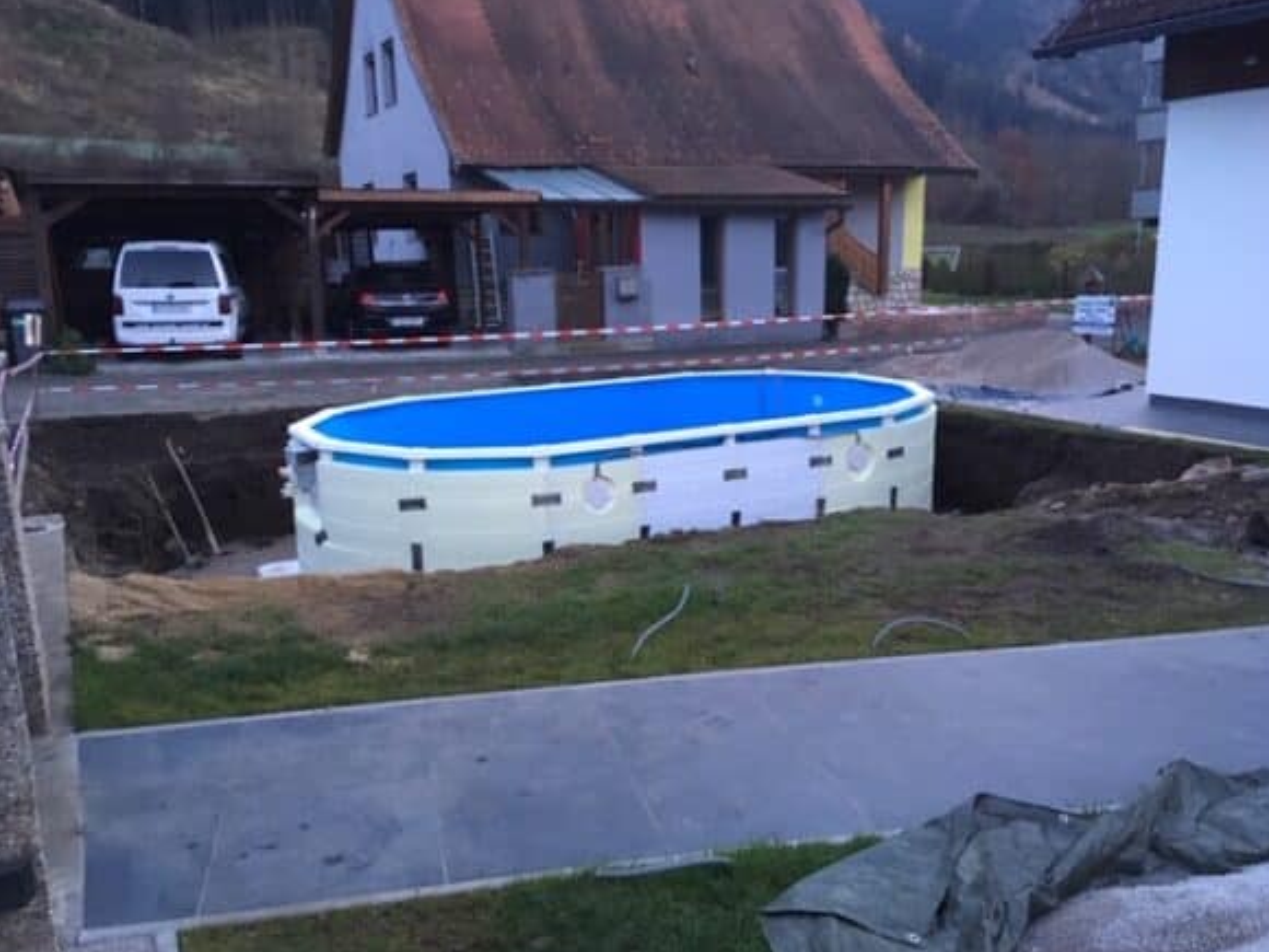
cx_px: 639
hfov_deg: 60.0
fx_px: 1100
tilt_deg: -13.1
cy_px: 484
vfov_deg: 46.8
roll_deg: +0.5
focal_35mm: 30
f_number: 2.2
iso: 200
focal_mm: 4.15
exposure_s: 1/17
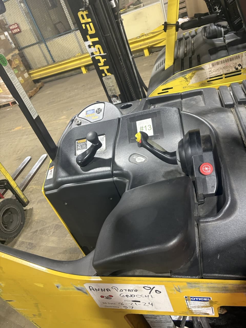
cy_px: 164
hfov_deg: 53.1
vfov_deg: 67.3
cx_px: 123
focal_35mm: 26
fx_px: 246
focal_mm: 6
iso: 250
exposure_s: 1/60
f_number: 1.6
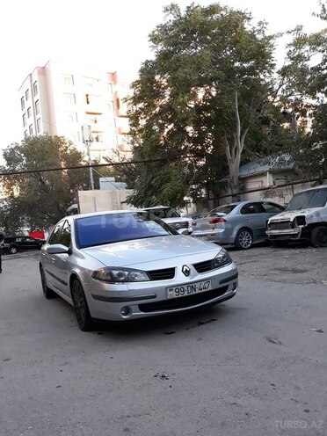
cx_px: 164
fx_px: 340
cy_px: 218
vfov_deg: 65.3
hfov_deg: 51.4
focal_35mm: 27
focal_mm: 3.71
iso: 64
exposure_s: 1/100
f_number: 1.7
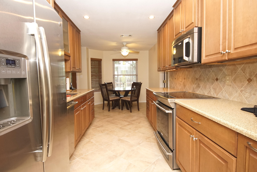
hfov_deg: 90.0
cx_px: 128
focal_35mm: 18
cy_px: 86
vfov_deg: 67.4
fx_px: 129
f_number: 4.5
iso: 1600
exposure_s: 1/160
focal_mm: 12
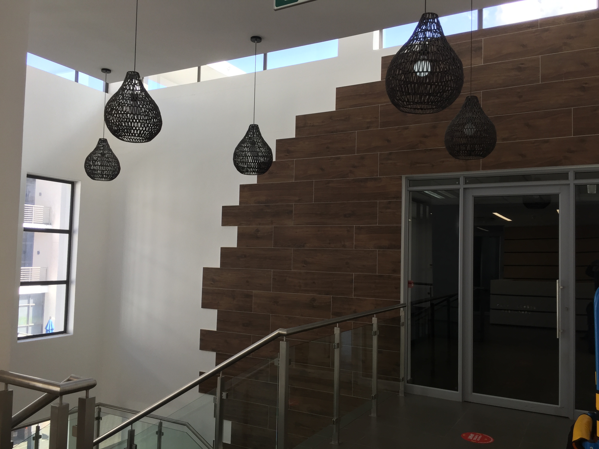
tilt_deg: +4.8
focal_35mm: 29
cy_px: 224
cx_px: 300
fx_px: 502
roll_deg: -1.9
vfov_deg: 48.2
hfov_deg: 61.7
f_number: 2.2
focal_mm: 4.15
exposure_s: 1/100
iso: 40
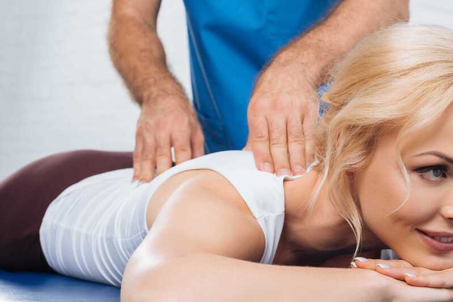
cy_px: 141
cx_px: 336
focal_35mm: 75
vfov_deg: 18.2
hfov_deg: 26.7
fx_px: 944
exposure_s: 1/200
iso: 100
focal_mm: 50
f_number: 6.3
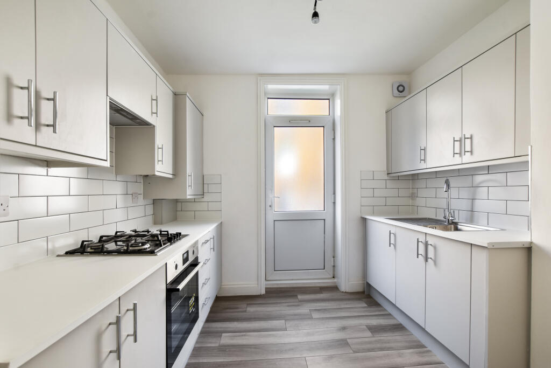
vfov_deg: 77.3
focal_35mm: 15
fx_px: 230
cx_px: 276
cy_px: 184
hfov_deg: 100.4
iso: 160
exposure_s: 1/6
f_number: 6.3
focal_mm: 10
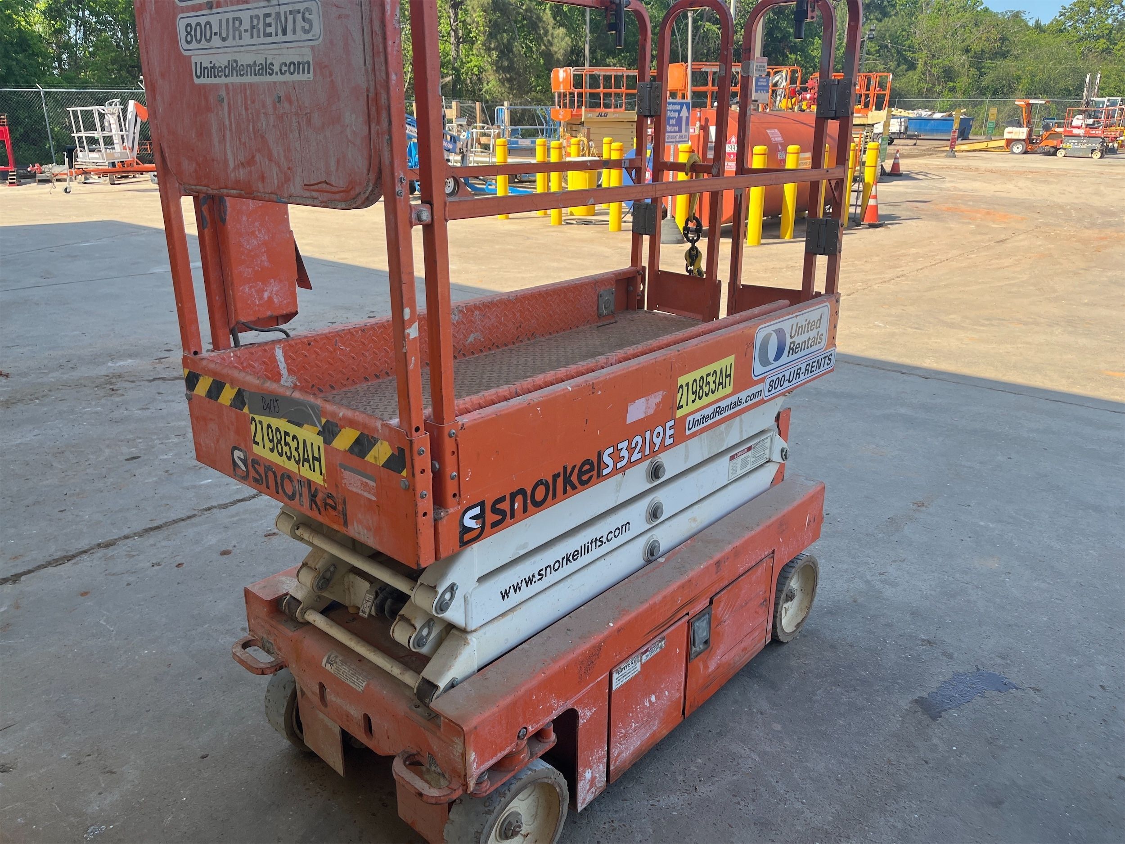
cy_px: 422
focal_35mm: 26
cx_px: 562
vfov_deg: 53.1
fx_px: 845
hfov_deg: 67.3
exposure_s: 1/967
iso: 50
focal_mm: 5.1
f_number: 1.6
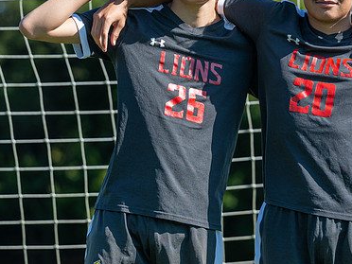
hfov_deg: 7.0
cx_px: 269
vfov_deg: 5.2
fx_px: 2888
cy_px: 130
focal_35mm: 284
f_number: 3.5
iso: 100
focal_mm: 125
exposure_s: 1/640
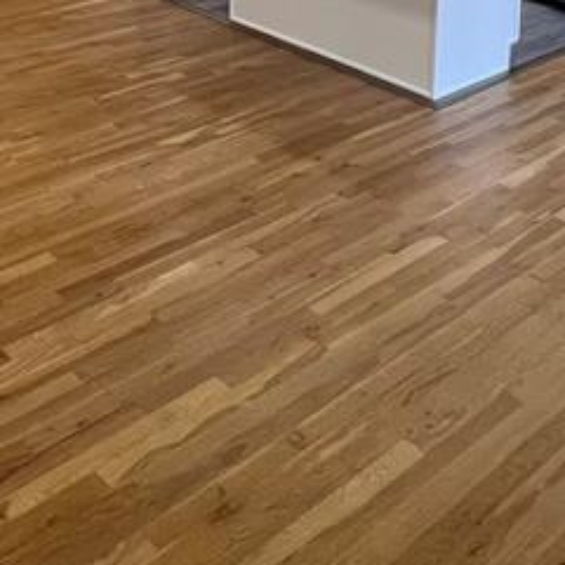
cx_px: 151
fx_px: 905
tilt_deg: -4.3
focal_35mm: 49
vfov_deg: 27.1
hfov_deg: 34.1
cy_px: -228
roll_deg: -1.2
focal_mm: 1.57
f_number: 1.8
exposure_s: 1/120
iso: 125
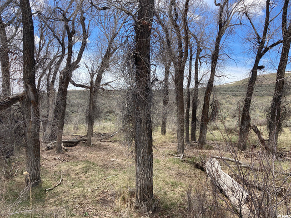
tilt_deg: -4.1
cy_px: 109
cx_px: 146
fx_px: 235
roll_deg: -2.7
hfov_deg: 63.4
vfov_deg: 49.7
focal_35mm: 28
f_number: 1.8
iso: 20
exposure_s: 1/1143
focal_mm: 3.99
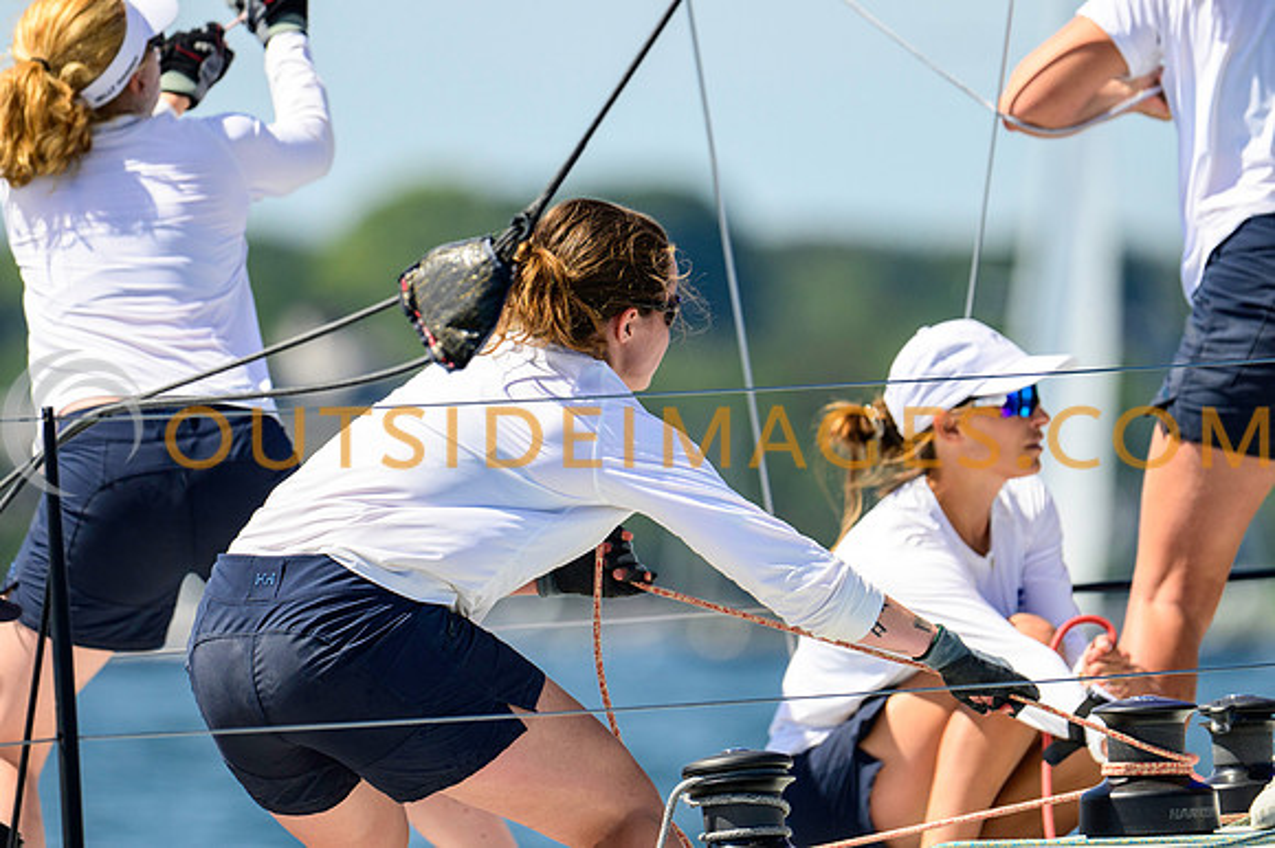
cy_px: 424
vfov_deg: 2.3
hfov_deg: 3.4
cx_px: 638
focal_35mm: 600
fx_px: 21237
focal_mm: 400
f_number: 4.5
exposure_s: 1/2000
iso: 250
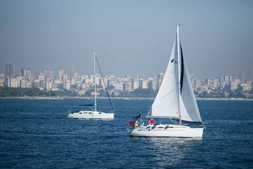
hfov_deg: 15.2
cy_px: 84
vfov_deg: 10.2
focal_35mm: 135
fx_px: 949
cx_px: 126
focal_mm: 135
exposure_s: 1/6000
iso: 200
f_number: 1.8
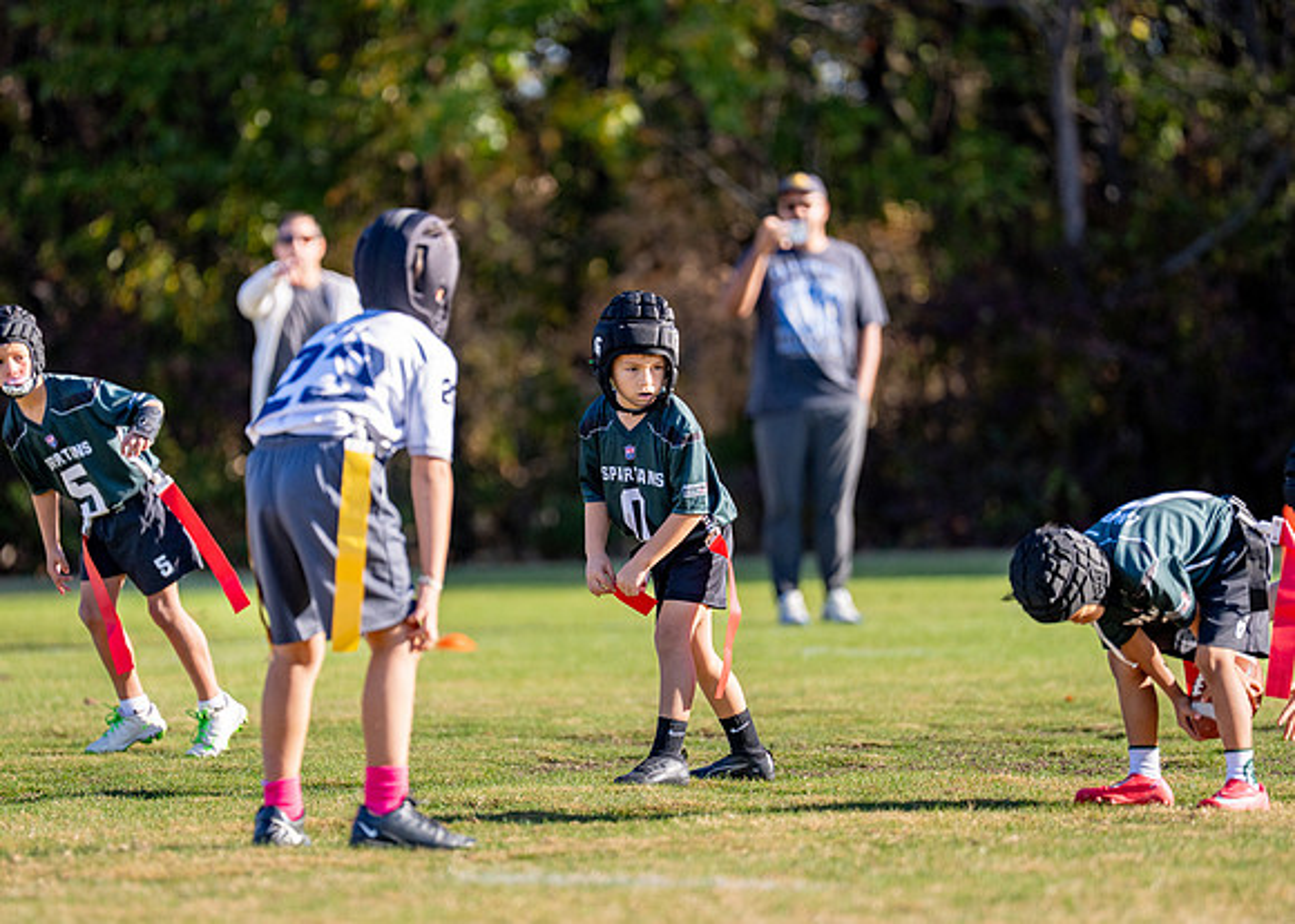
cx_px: 612
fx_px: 10007
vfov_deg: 5.3
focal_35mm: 272
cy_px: 477
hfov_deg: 7.4
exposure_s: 1/2000
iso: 200
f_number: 2.8
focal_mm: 200
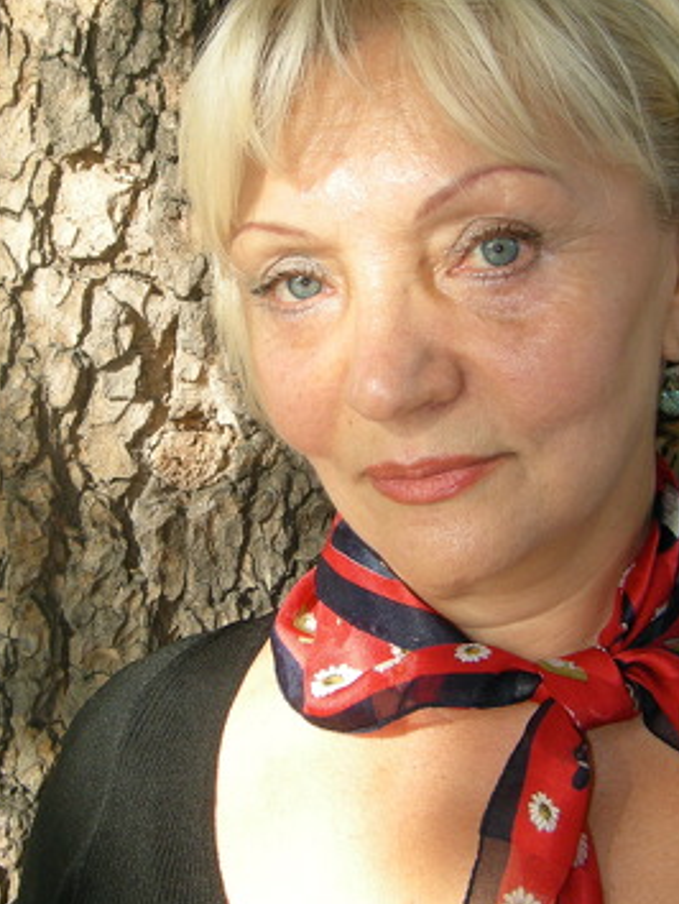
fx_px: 1593
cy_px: 414
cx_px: 498
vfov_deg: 31.6
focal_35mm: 61
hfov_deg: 23.8
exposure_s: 1/86.2
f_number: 3.4
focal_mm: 7.5
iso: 64
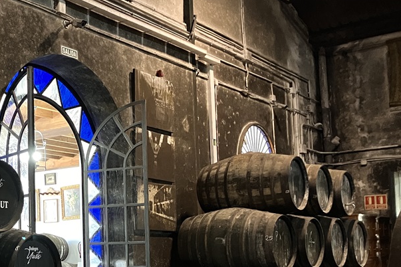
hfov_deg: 32.6
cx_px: 34
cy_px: 205
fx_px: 646
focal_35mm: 58
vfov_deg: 23.1
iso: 640
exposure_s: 1/20
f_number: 1.8
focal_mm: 3.99
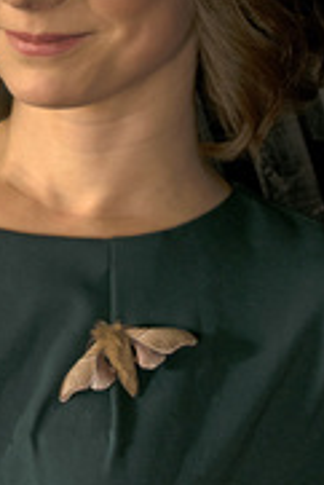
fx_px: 2765
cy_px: 96
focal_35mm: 205
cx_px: 86
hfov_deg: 6.7
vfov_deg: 10.0
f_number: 5.6
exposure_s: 1/200
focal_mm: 55
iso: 200
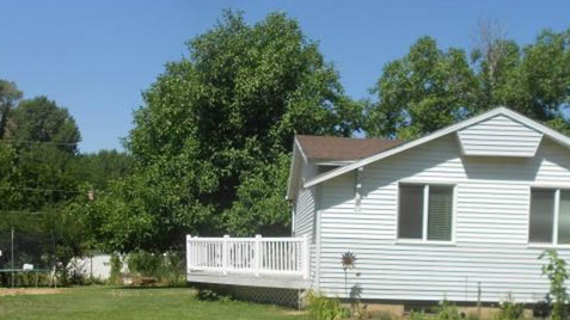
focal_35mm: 38
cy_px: 263
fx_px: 574
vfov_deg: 30.3
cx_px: 295
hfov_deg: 52.8
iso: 80
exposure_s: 1/1000
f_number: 3.2
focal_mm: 4.6
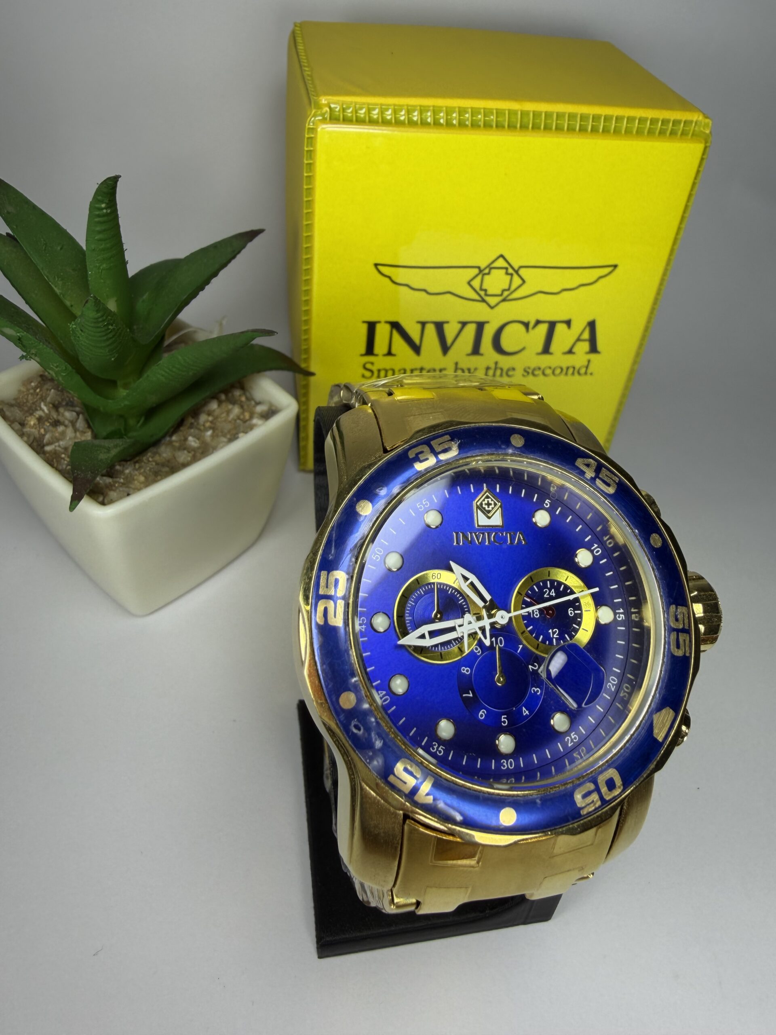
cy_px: 518
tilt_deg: -39.9
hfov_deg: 56.8
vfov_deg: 71.6
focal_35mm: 24
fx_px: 717
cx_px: 388
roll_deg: -9.2
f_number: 2.2
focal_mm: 2.22
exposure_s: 1/322
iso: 40
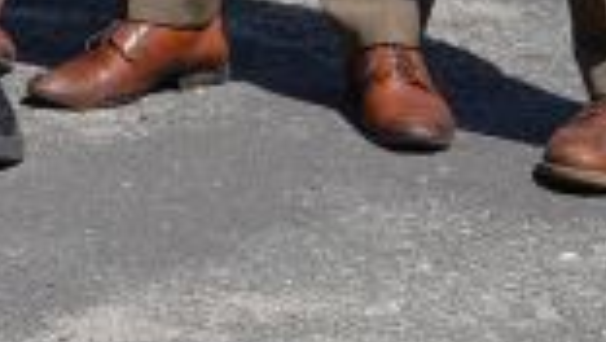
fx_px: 5065
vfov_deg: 3.7
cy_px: -902
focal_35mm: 315
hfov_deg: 6.3
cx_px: -1220
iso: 100
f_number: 4.5
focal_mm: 39
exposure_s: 1/640
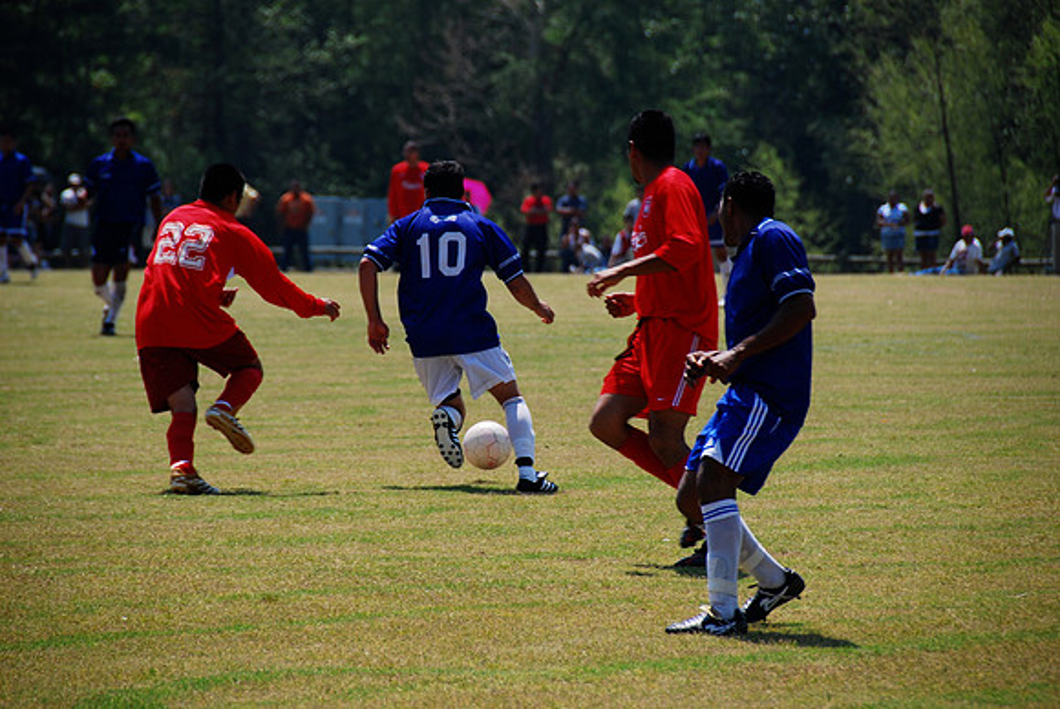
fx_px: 8842
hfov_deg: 6.9
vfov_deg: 4.6
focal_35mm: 300
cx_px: 530
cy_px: 354
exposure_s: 1/400
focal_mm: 200
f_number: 5.6
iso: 100
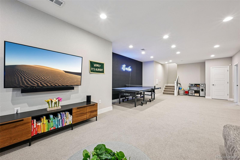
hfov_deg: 104.3
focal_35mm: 14
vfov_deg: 81.2
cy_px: 80
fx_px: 93
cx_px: 120
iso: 400
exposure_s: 1/4
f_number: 11
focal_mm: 14
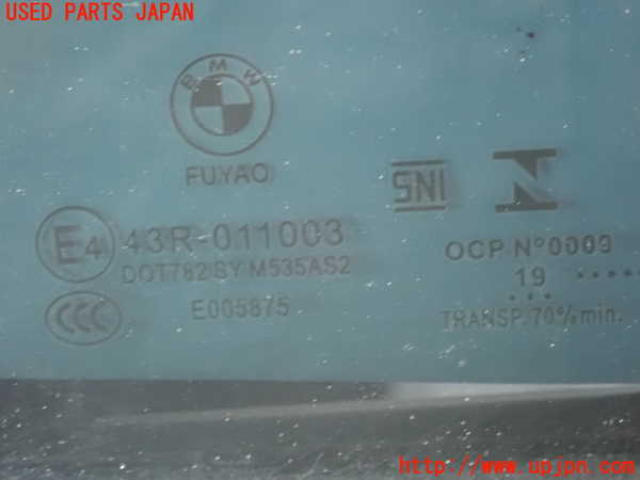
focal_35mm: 100
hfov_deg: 19.6
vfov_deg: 14.8
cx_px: 320
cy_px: 240
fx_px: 1849
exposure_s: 1/20
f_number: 4.9
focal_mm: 18
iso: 1600
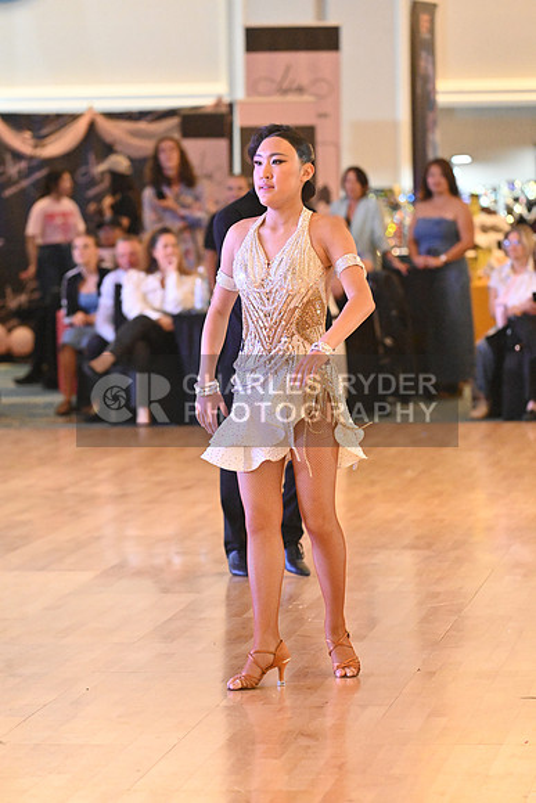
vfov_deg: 10.3
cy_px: 402
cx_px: 268
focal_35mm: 200
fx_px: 4464
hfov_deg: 6.9
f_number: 5
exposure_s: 1/400
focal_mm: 200
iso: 10000
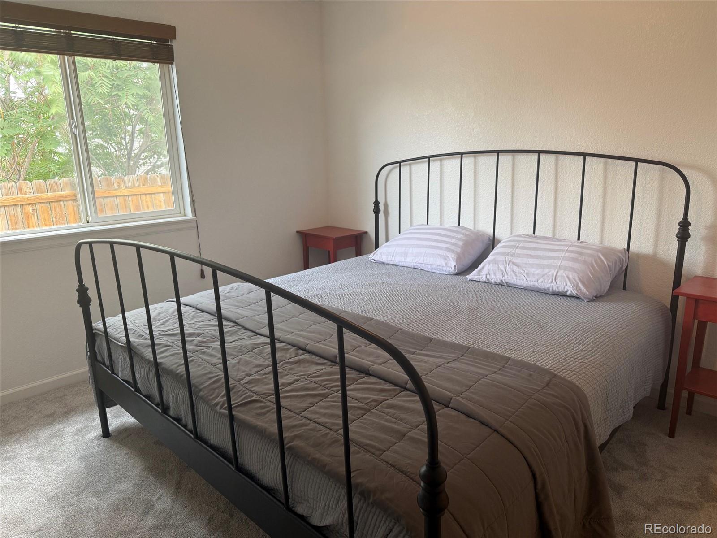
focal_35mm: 24
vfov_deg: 56.8
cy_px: 269
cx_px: 358
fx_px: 497
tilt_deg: -13.0
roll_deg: +1.3
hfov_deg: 71.6
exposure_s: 1/60
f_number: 1.78
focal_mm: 6.76
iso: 100
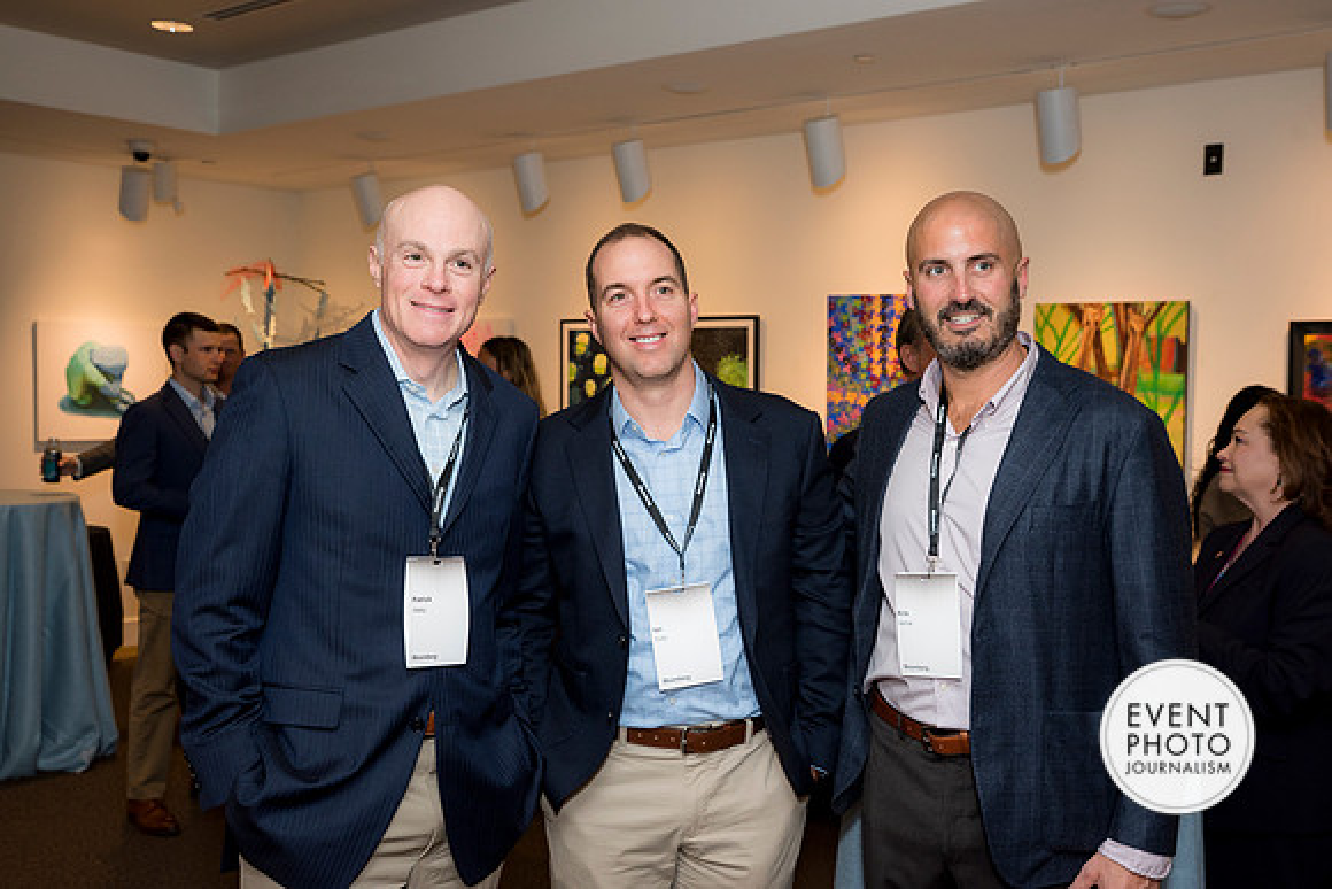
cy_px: 444
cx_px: 666
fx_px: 1457
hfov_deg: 49.1
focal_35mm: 39
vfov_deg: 33.9
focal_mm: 38
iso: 800
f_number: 5
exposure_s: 1/125
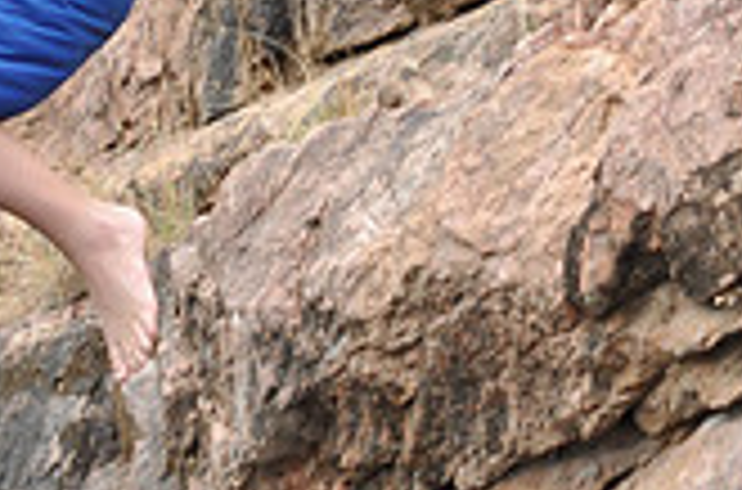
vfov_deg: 3.7
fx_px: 7604
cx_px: -157
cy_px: -205
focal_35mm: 370
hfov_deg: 5.6
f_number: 5.6
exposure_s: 1/1600
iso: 640
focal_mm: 70
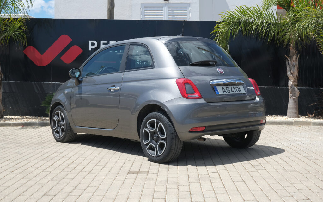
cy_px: 95
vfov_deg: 27.4
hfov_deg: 42.7
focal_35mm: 47
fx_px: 414
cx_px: 162
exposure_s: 1/200
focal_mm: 30.5
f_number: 9
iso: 160
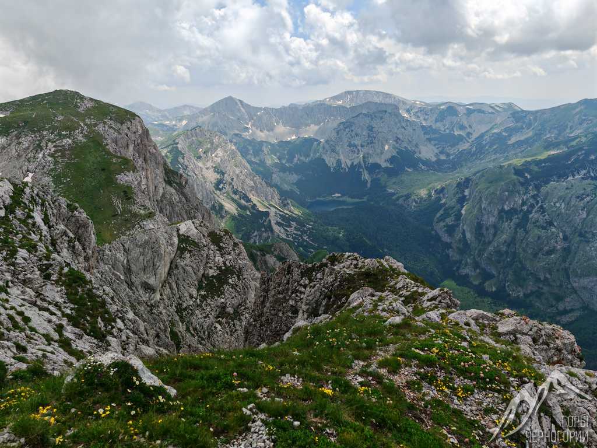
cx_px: 298
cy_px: 224
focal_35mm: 27
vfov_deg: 51.4
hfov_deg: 65.3
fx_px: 466
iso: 51
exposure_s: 1/3999
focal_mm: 7.62
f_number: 1.6
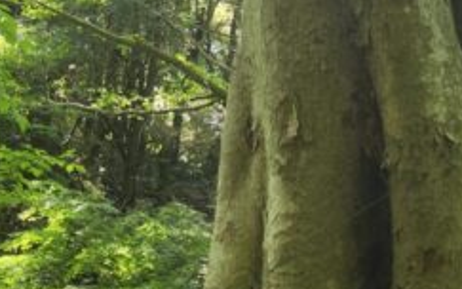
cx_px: 247
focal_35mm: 83
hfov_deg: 24.9
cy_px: -7
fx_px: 1045
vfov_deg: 15.4
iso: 40
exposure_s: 1/180
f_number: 1.8
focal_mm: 5.4
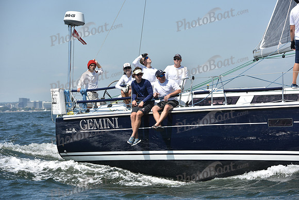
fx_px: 1121
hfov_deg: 15.2
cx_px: 150
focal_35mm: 135
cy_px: 100
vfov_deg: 10.2
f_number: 7.1
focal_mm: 135
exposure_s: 1/1250
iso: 250
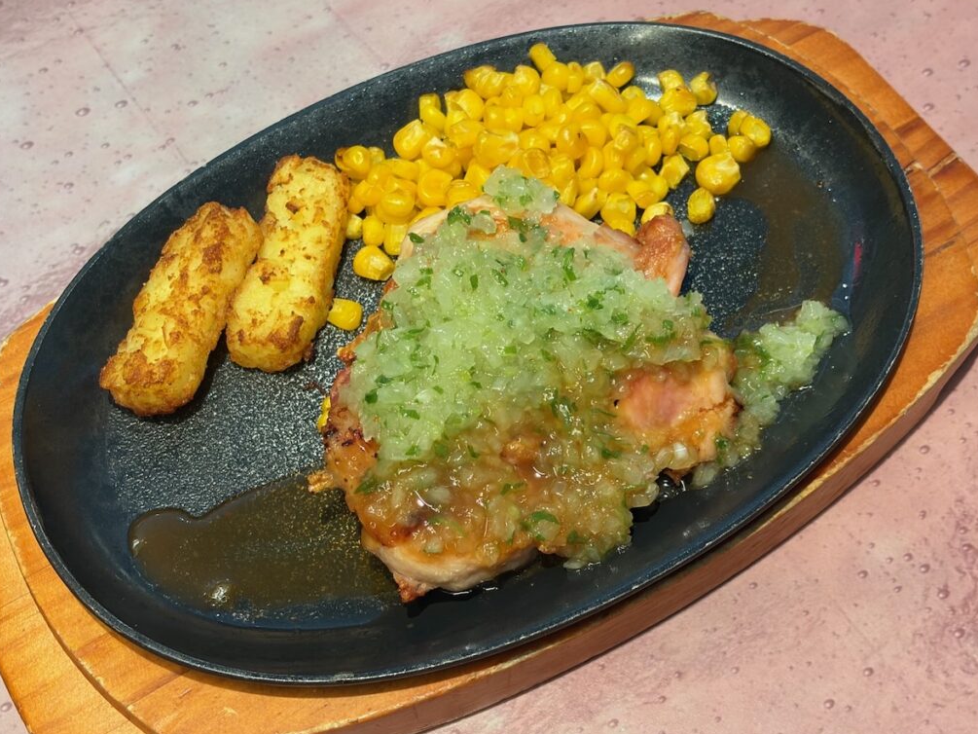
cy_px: 366
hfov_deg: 36.2
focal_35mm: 53
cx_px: 489
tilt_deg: -58.6
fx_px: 1498
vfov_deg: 27.5
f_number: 1.6
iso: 125
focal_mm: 5.96
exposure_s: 1/50
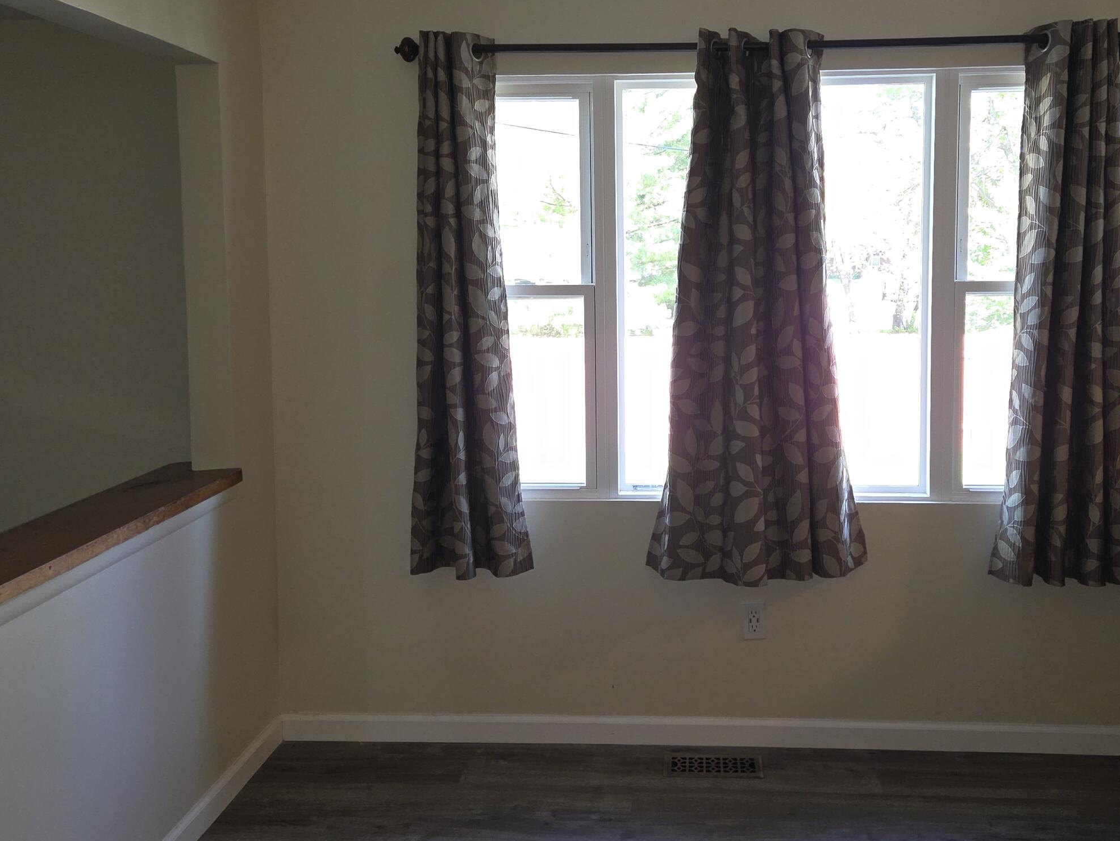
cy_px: 328
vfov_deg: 40.5
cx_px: 643
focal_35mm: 35
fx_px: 1133
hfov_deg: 52.4
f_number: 1.8
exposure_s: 1/60
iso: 100
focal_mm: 5.4
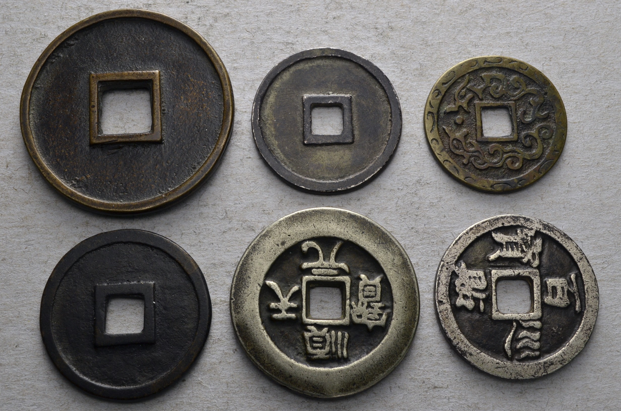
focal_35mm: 52
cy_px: 206
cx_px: 310
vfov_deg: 25.6
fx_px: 904
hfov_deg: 37.9
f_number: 14
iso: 400
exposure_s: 1/200
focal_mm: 35
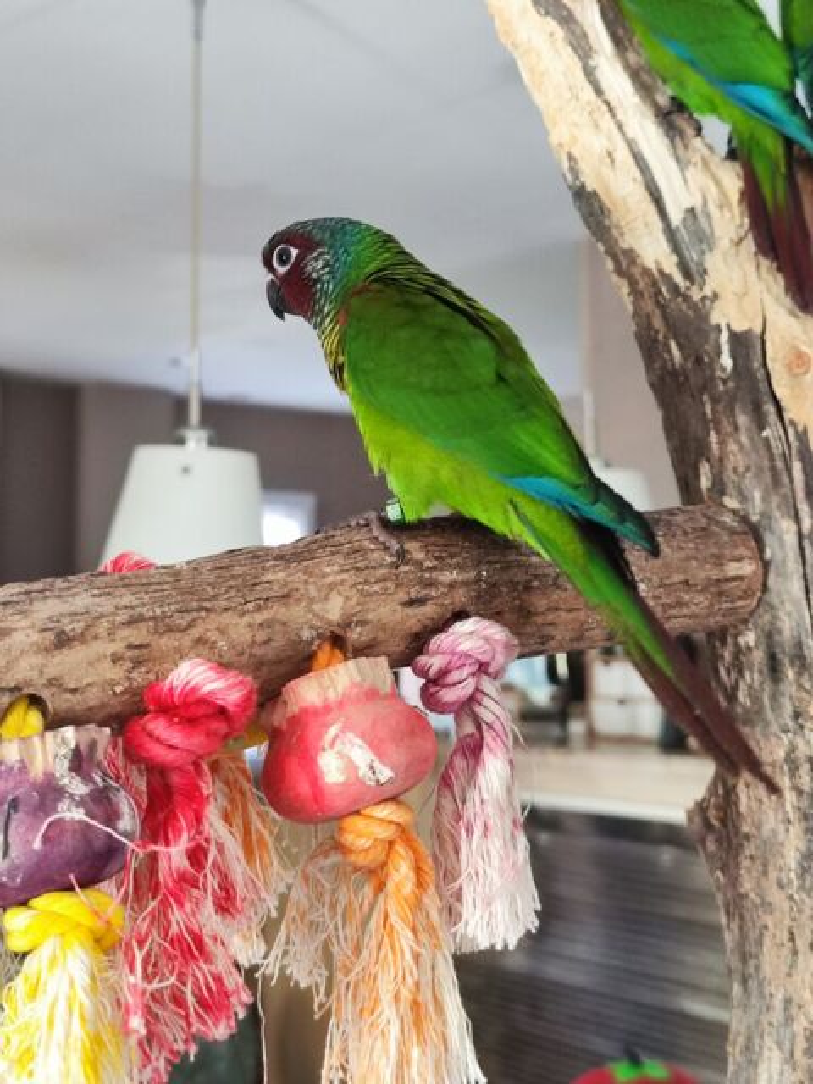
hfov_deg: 56.8
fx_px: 752
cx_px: 406
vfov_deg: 71.6
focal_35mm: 24
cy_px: 542
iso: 387
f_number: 1.9
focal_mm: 6.92
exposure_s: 1/50
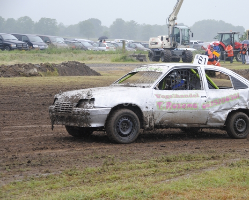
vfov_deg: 12.7
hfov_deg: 15.8
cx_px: 148
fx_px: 899
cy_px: 100
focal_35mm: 122
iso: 400
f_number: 5.3
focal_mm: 72
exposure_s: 1/500
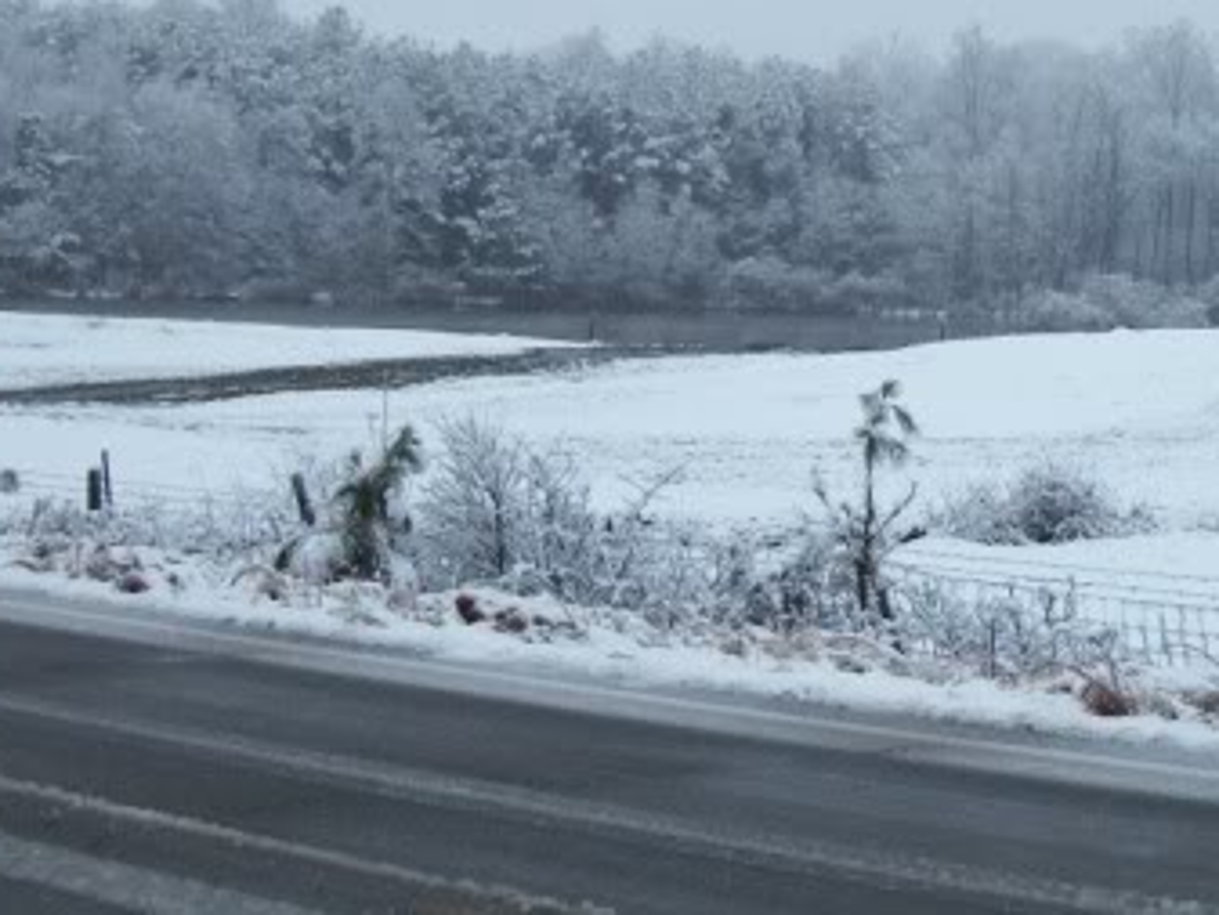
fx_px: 2677
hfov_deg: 25.3
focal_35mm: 76
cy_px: 329
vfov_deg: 19.4
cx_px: 937
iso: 160
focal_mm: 5.7
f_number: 2.9
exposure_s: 1/30
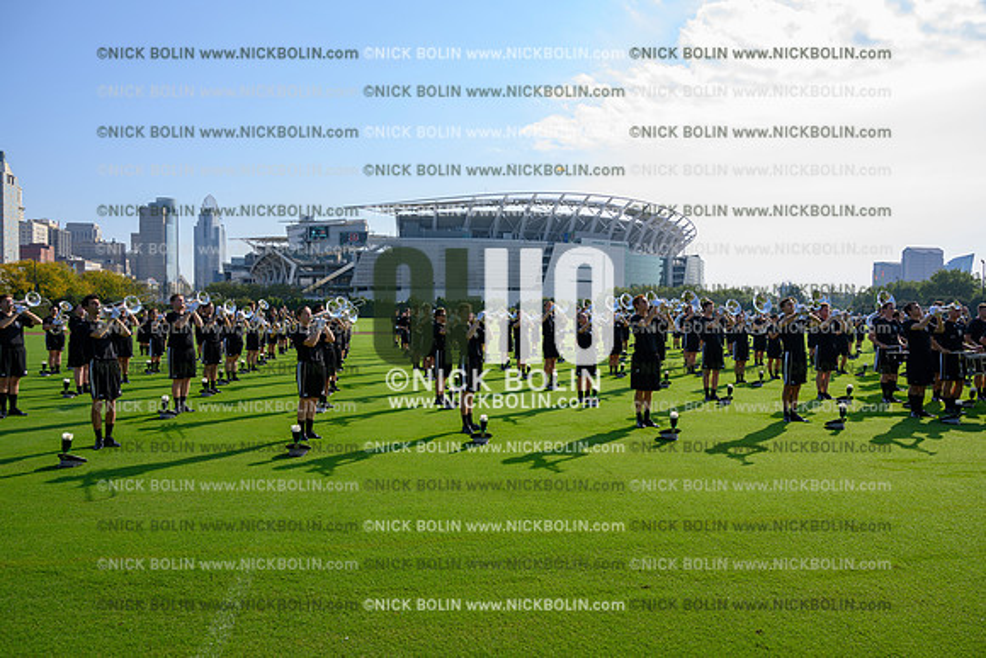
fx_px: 657
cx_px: 493
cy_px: 329
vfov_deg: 53.2
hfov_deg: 73.7
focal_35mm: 24
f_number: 7.1
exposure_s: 1/200
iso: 80
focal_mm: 24
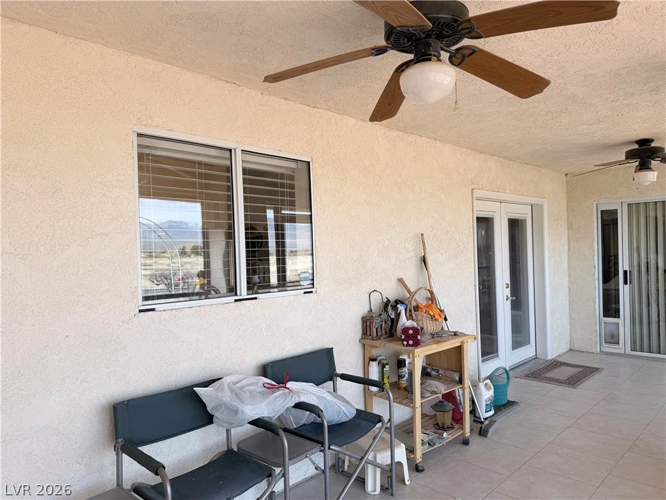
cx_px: 333
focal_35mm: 24
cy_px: 250
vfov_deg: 56.8
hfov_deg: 71.6
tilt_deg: -0.1
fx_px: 462
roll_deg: +1.9
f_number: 1.78
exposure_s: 1/200
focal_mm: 6.76
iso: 64
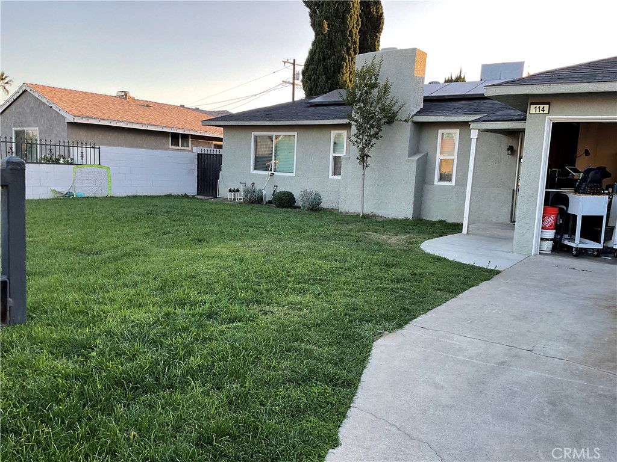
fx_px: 517
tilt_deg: -8.3
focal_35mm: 29
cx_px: 308
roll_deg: -3.6
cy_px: 231
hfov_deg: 61.7
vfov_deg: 48.2
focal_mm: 3
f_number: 1.8
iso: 25
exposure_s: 1/122
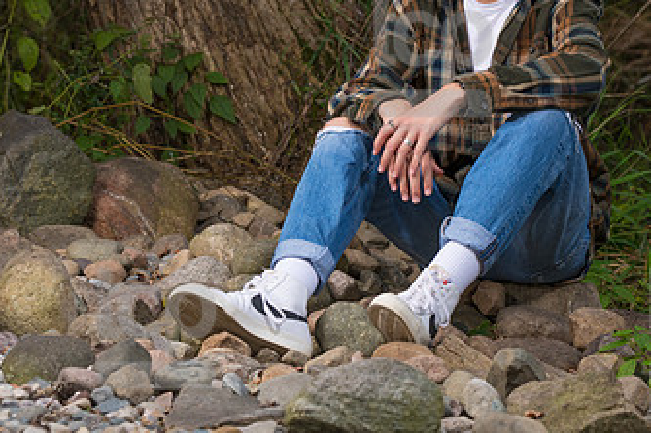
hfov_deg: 12.7
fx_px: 2928
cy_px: 55
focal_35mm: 162
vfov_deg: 8.4
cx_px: 431
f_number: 4.5
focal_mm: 86
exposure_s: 1/250
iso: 125
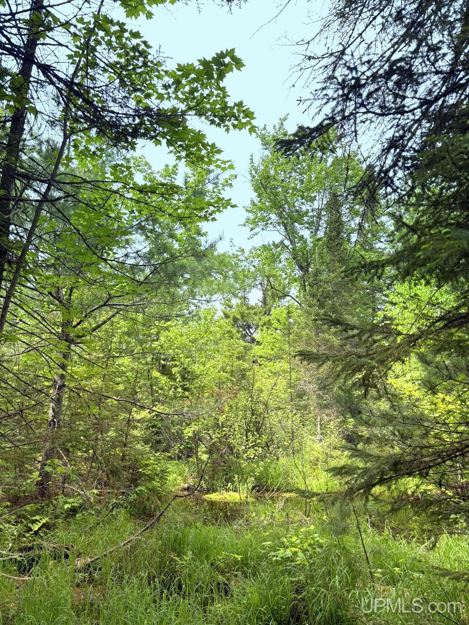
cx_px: 234
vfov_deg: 67.3
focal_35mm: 26
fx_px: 470
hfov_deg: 53.1
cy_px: 312
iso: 64
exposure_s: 1/1953
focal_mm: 5.96
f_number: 1.6
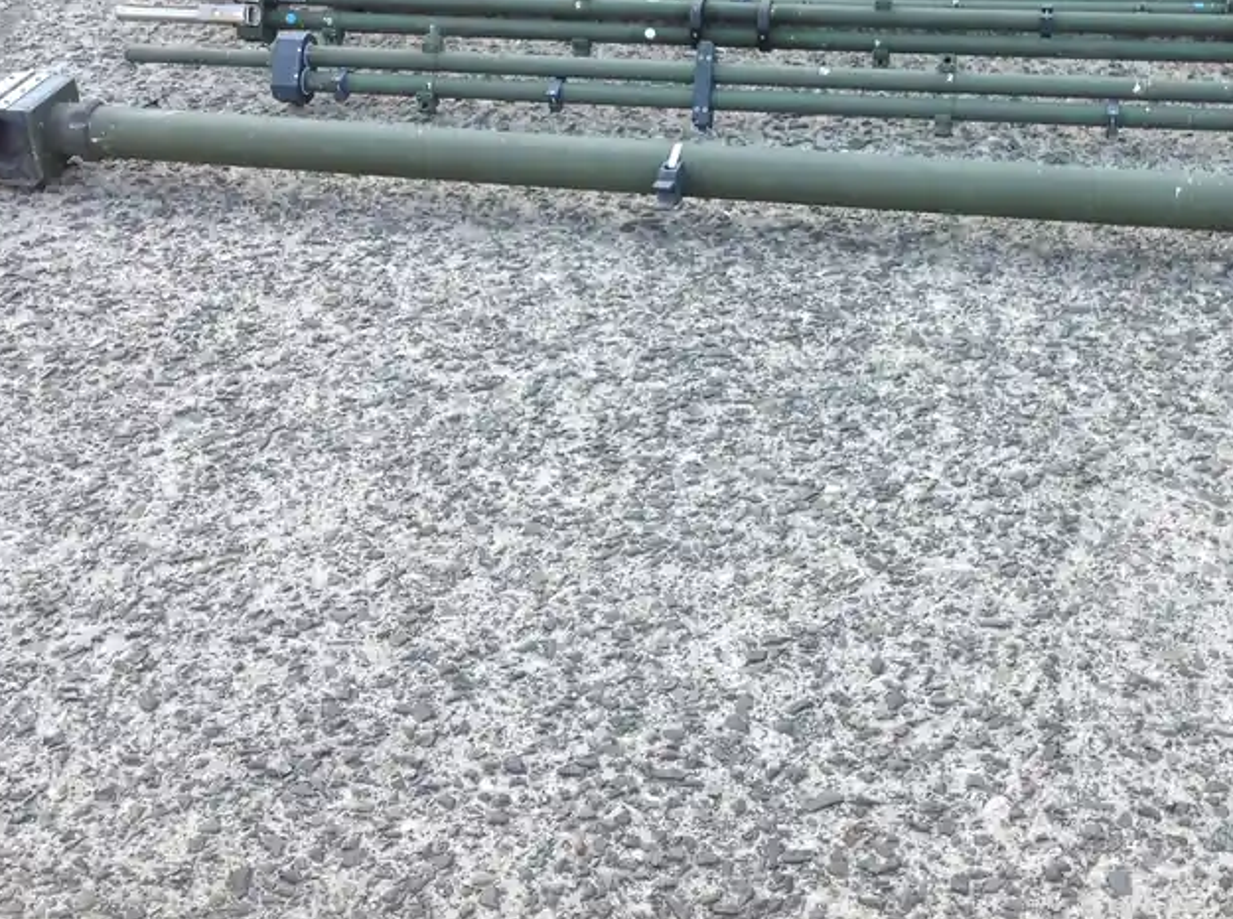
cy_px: 219
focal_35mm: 56
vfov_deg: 25.7
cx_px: 801
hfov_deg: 34.2
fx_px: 1990
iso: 50
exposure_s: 1/157
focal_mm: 4.28
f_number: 2.4
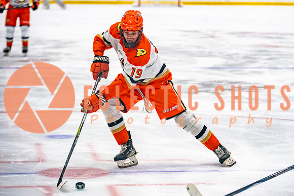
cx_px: 181
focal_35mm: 148
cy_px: 77
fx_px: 1210
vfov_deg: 9.3
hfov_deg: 13.8
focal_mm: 120
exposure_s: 1/640
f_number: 2.8
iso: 800
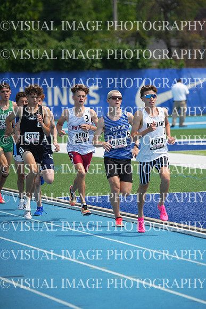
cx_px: 103
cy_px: 154
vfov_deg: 7.2
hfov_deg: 4.8
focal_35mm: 285
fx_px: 2445
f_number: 5.6
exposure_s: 1/3200
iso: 500
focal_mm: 285
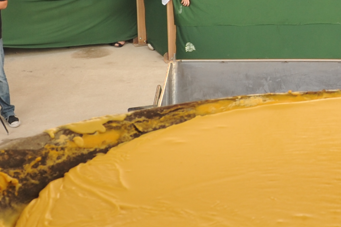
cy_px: 14
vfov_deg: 12.5
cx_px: 384
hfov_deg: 18.2
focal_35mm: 108
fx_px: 1022
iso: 320
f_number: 5.6
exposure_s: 1/60
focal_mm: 24
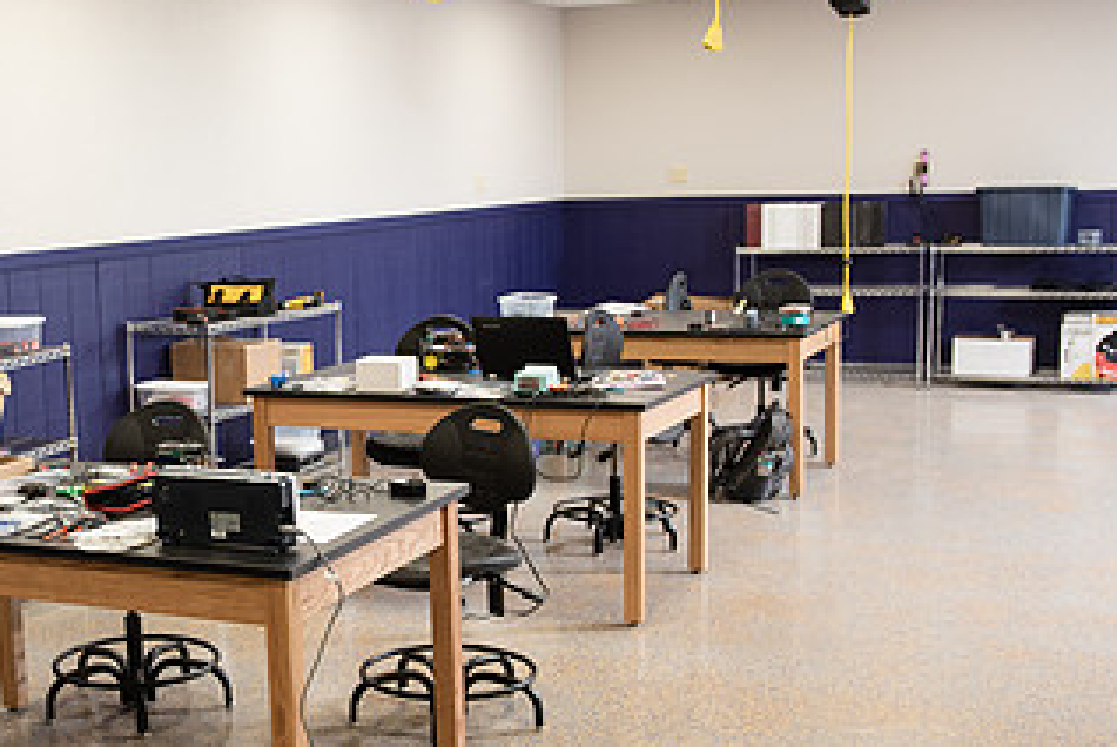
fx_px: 1646
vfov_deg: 25.6
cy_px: 403
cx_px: 271
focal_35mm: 53
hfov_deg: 36.6
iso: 1000
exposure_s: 1/160
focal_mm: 29
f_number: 4
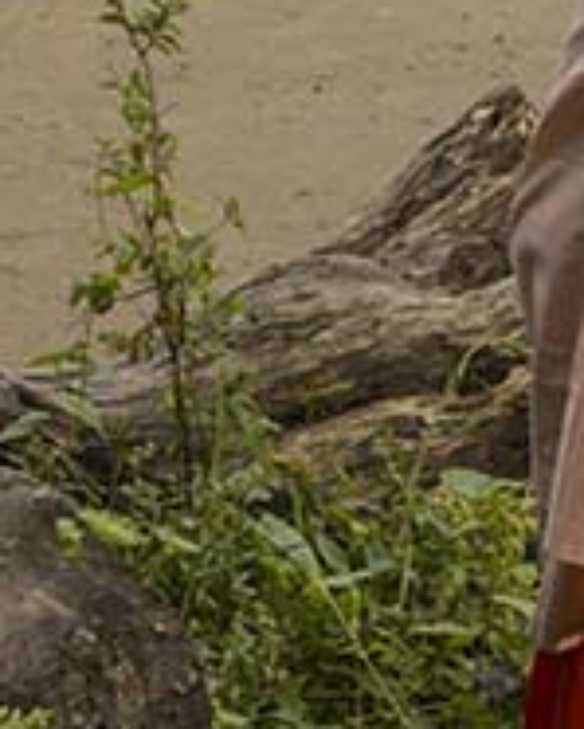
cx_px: 55
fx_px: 4598
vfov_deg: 8.8
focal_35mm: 213
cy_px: -368
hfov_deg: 7.2
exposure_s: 1/500
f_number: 8
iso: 560
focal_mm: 44
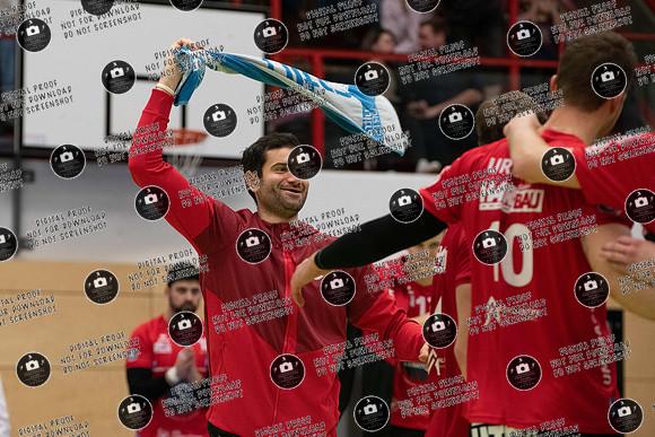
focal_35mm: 169
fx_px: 3080
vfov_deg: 8.1
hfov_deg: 12.1
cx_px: 250
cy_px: 243
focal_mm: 135
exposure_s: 1/1000
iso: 4000
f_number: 3.5
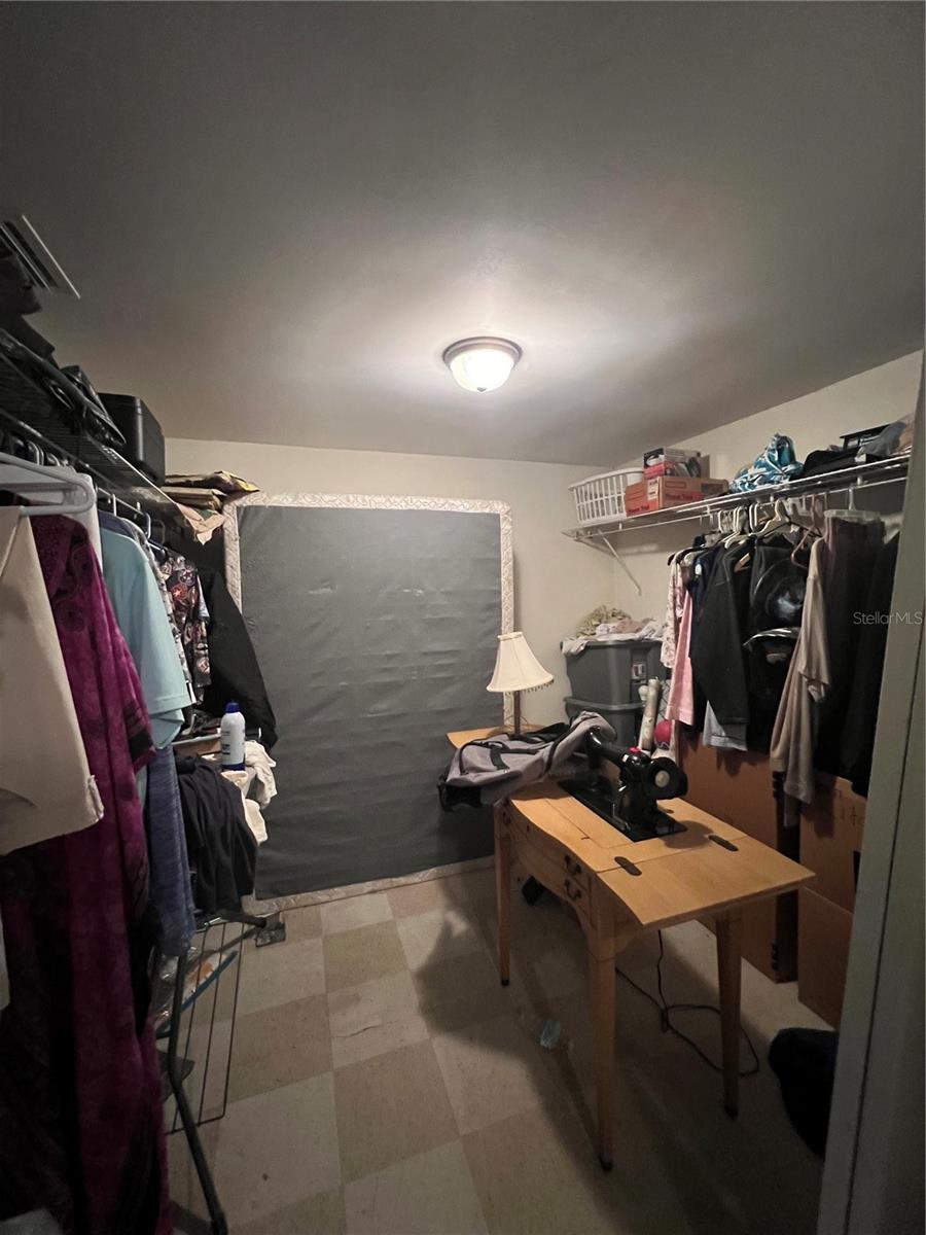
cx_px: 463
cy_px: 618
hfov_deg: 89.9
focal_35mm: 13
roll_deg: +0.9
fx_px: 464
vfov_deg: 106.2
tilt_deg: -4.8
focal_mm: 1.57
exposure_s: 1/60
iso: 1000
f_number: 1.8
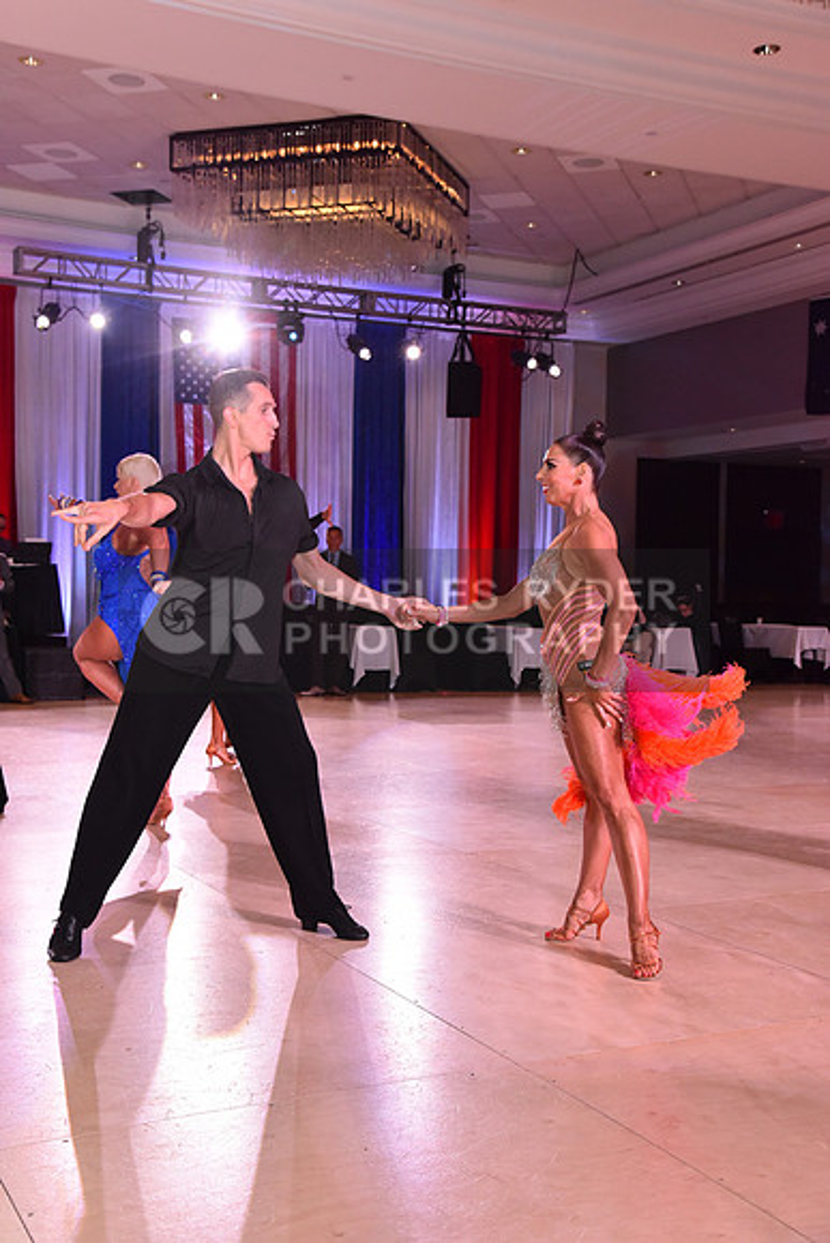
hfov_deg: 28.1
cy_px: 622
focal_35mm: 48
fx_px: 1659
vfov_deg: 41.1
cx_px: 415
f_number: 6.3
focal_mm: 48
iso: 2500
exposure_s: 1/320
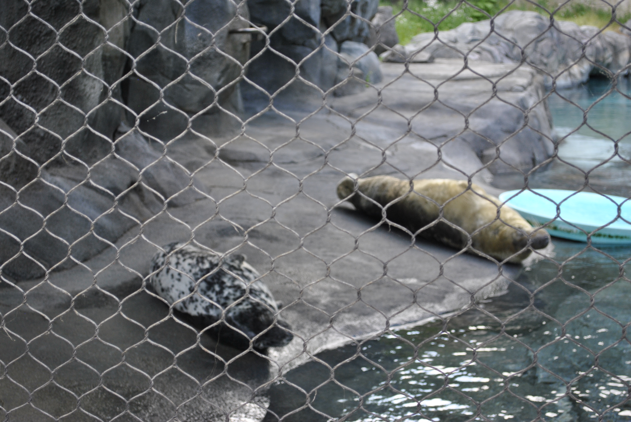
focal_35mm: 66
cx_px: 316
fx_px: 1158
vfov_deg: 20.7
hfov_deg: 30.5
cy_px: 211
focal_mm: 44
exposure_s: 1/60
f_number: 5.3
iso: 250
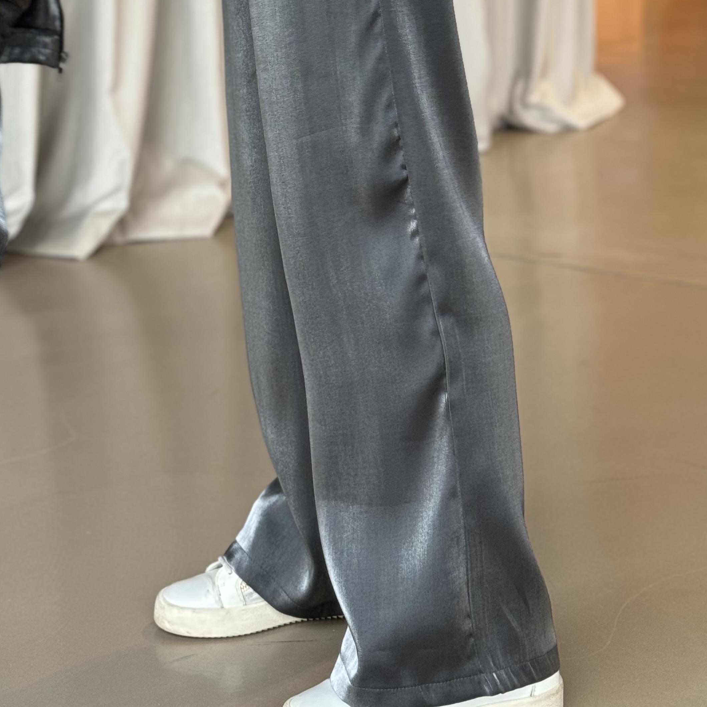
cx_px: 323
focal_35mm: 81
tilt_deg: -8.0
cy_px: 77
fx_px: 1872
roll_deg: +0.3
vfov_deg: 21.0
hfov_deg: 21.4
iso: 125
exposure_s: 1/60
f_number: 1.78
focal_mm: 6.86
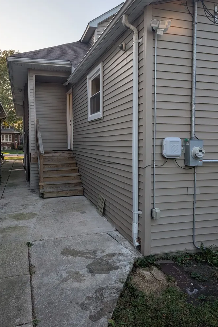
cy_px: 157
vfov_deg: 67.4
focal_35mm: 27
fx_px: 245
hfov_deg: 47.7
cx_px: 87
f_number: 1.68
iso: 22
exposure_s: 1/365
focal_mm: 6.9
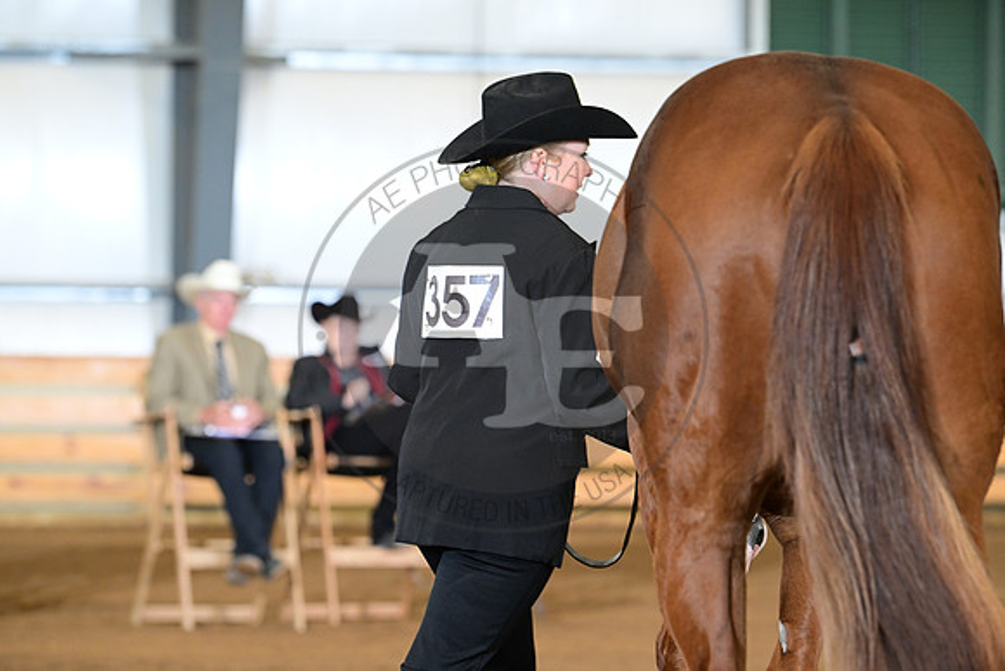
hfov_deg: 10.3
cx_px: 502
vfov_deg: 6.9
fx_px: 5584
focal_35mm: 200
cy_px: 336
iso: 2500
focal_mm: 200
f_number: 5
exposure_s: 1/200
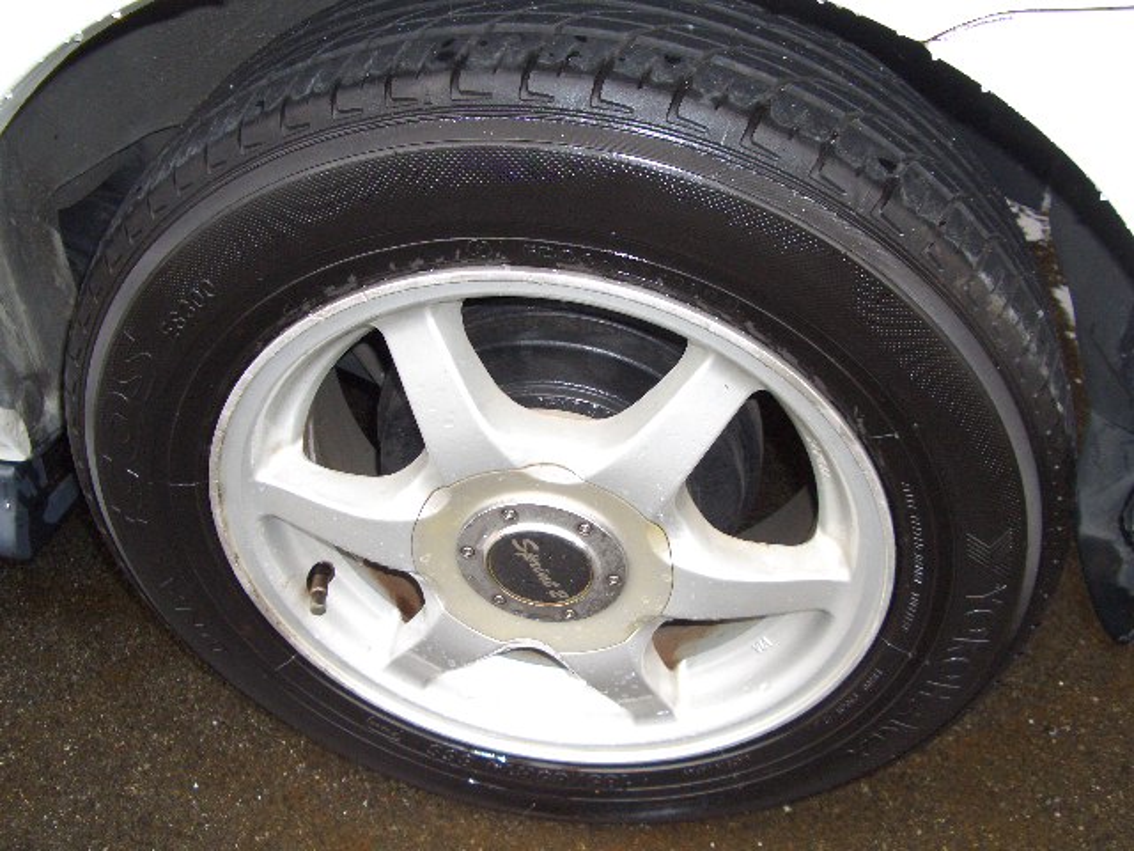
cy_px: 426
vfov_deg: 40.7
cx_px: 567
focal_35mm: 35
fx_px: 1147
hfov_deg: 52.6
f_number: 2.6
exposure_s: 1/125
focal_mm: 5.8
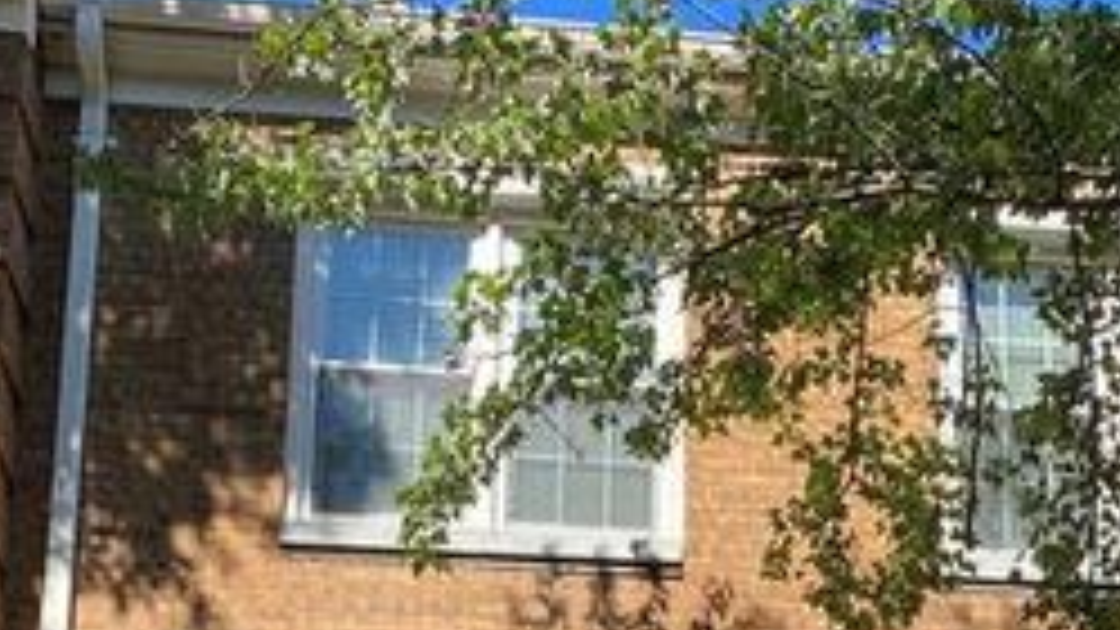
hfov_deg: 27.5
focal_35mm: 76
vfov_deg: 13.5
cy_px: 1267
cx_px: 846
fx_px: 2257
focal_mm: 4.25
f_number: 1.8
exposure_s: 1/981
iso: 32
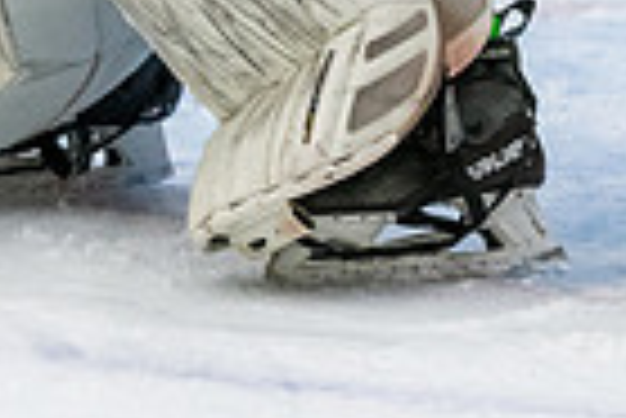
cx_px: 164
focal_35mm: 680
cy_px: -551
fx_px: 11837
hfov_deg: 3.0
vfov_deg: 2.0
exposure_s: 1/640
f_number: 2.8
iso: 2500
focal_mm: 125
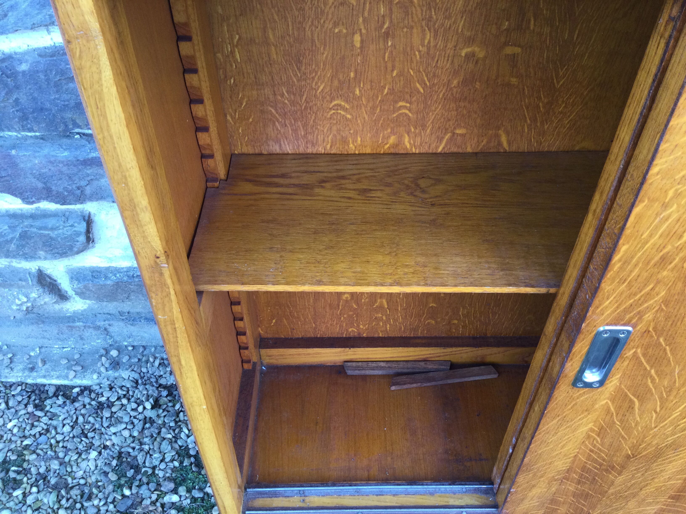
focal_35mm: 31
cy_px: 257
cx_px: 343
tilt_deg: -46.2
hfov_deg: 58.4
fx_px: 614
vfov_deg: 45.4
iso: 32
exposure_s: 1/33
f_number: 2.4
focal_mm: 3.3
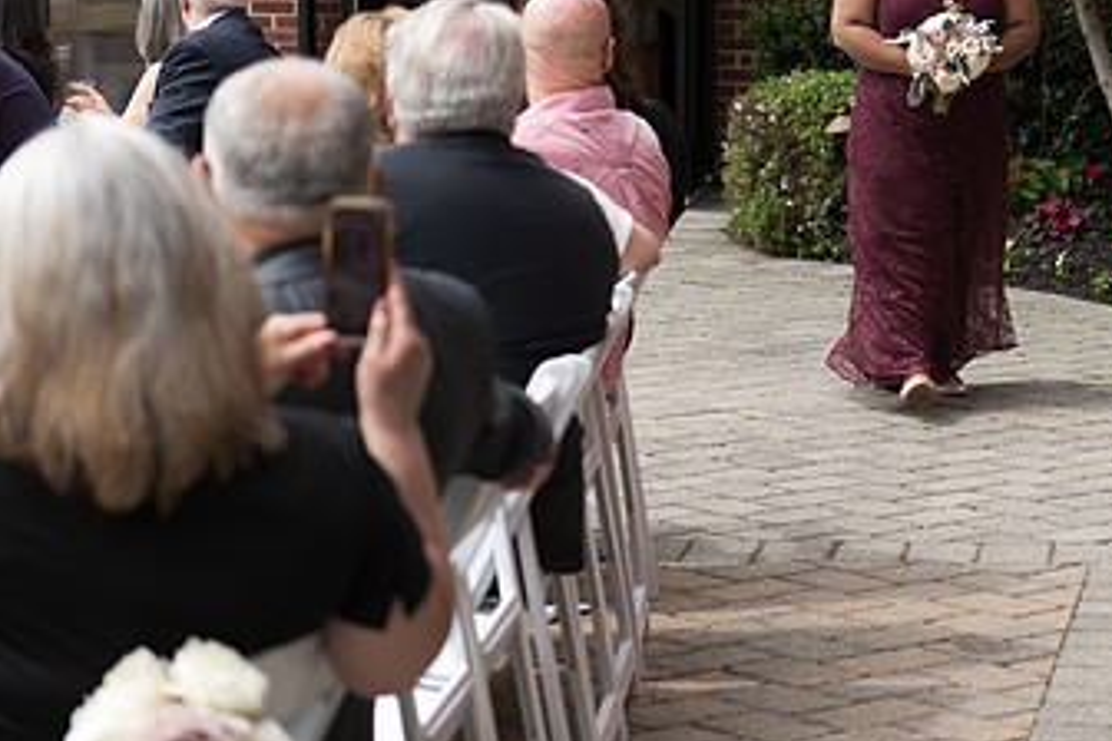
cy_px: 184
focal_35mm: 121
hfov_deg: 16.7
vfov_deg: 11.3
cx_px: 956
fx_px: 3737
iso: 64
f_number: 2.8
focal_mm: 70
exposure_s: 1/640
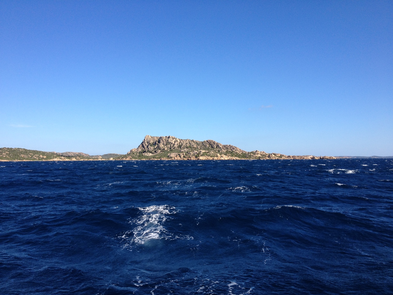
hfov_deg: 52.6
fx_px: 397
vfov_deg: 40.7
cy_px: 148
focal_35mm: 35
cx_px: 196
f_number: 2.4
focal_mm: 4.28
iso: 64
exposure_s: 1/1381
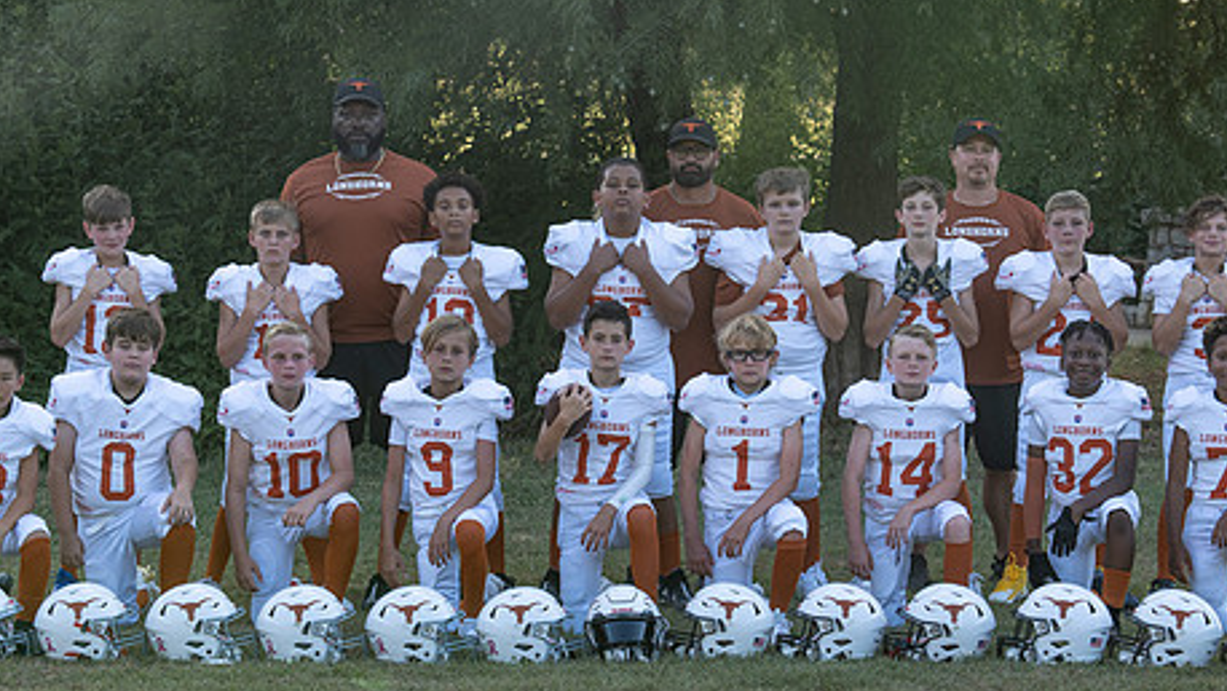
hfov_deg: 18.9
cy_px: 308
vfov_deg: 10.7
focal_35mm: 113
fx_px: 3678
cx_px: 672
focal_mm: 70
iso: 250
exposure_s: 1/400
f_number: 4.5
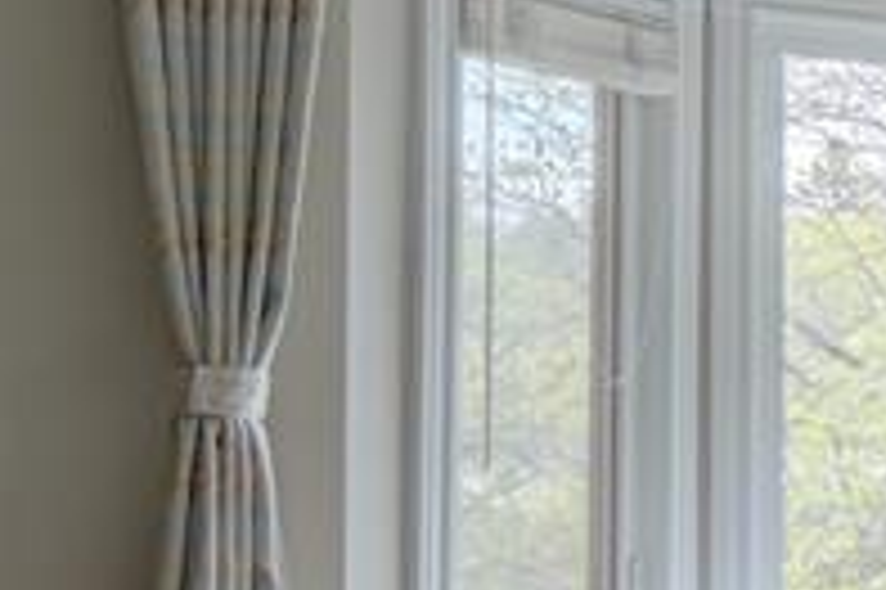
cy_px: 369
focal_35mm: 78
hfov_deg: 14.8
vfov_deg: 17.4
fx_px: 1918
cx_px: 2154
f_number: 8
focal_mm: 10
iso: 320
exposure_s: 1/30
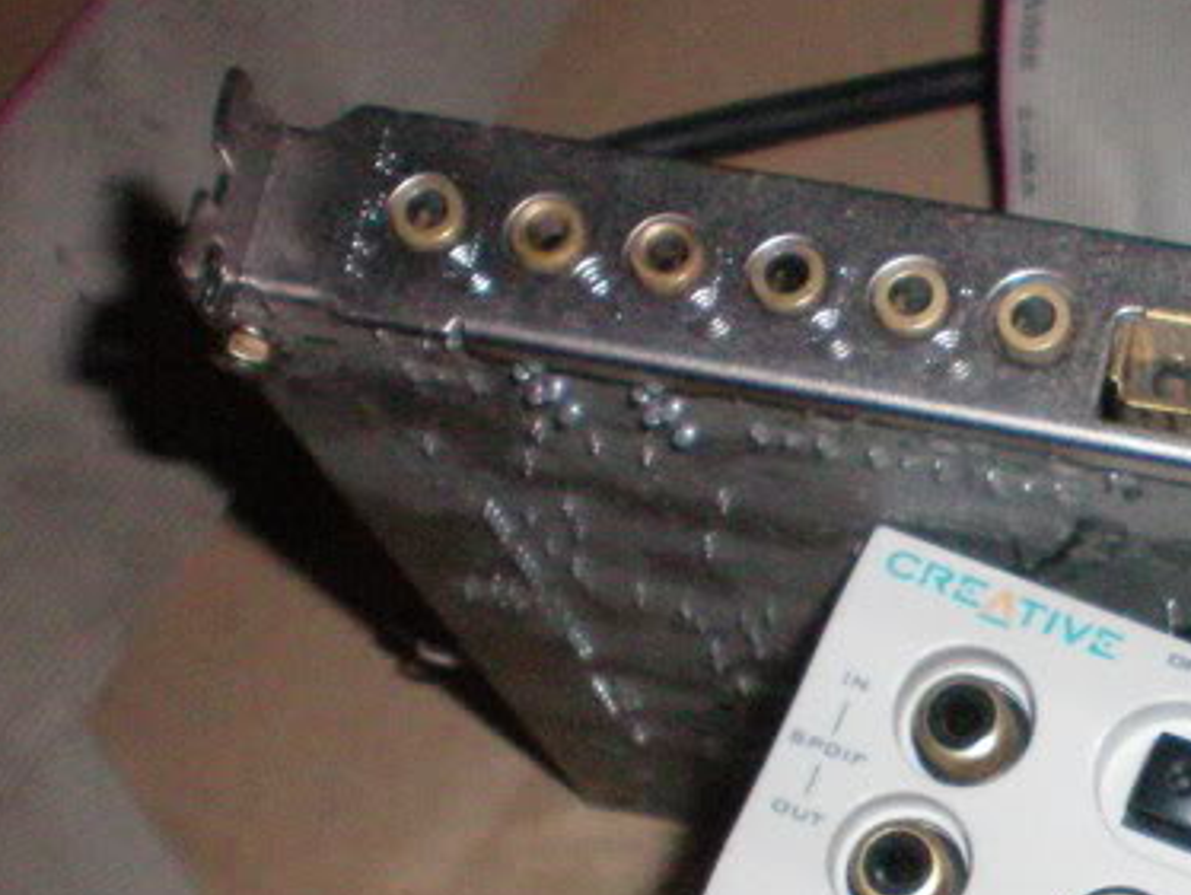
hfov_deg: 18.4
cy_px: 863
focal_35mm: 104
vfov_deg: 14.1
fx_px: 3581
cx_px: 1204
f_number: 4.6
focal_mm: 6.3
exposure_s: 1/60
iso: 400
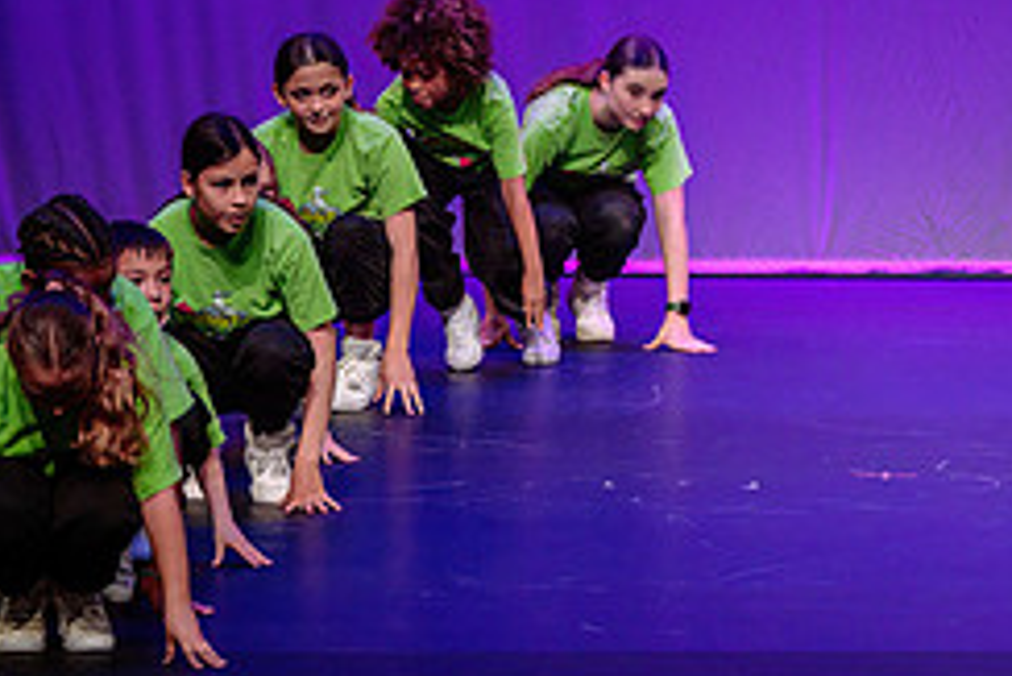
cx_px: 1137
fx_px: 8438
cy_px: 103
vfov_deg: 4.6
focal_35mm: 300
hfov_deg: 6.8
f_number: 2.8
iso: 1250
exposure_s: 1/500
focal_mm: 110
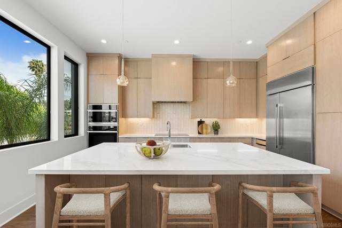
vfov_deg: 73.8
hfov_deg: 96.7
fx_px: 152
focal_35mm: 16
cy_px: 114
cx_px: 171
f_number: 8
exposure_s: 1/25
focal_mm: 16
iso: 500
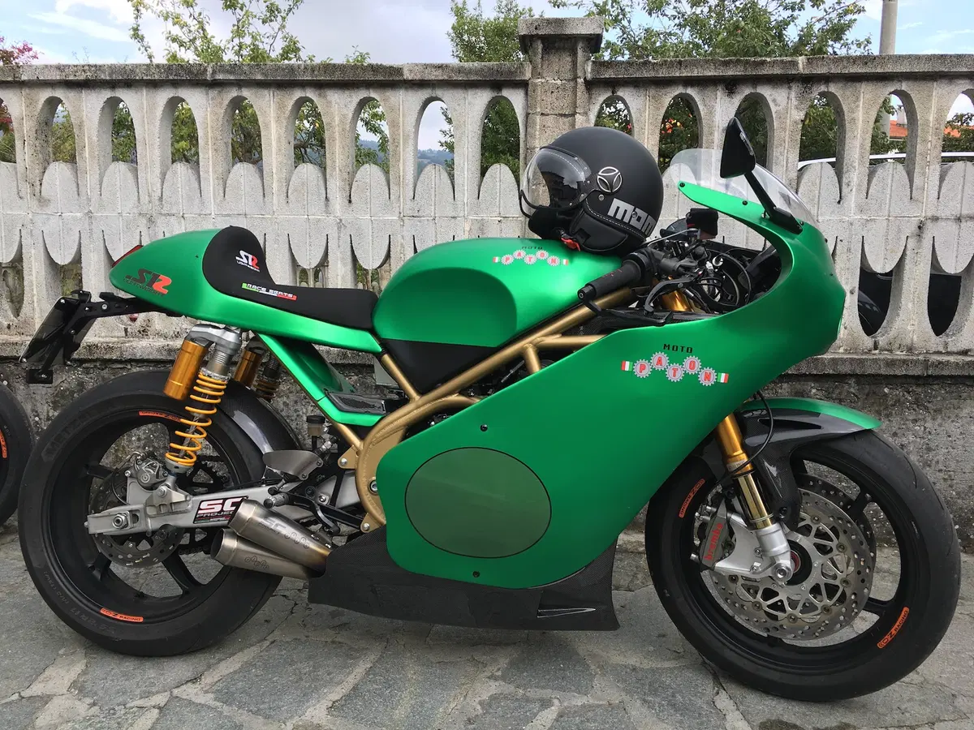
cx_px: 487
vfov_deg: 48.2
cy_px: 365
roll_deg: -0.7
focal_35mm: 29
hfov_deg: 61.7
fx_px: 816
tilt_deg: -7.5
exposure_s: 1/229
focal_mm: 4.15
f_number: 2.2
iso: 25
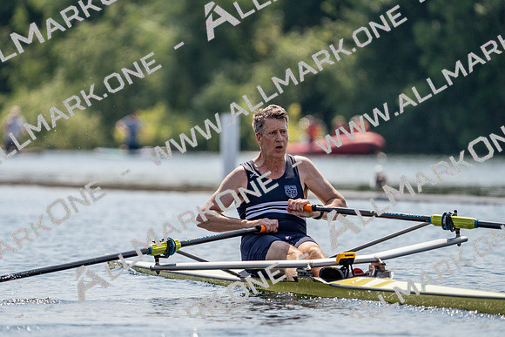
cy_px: 168
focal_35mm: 452
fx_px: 6342
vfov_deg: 3.0
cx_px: 252
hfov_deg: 4.6
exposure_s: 1/1600
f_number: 6.3
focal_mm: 452
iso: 200
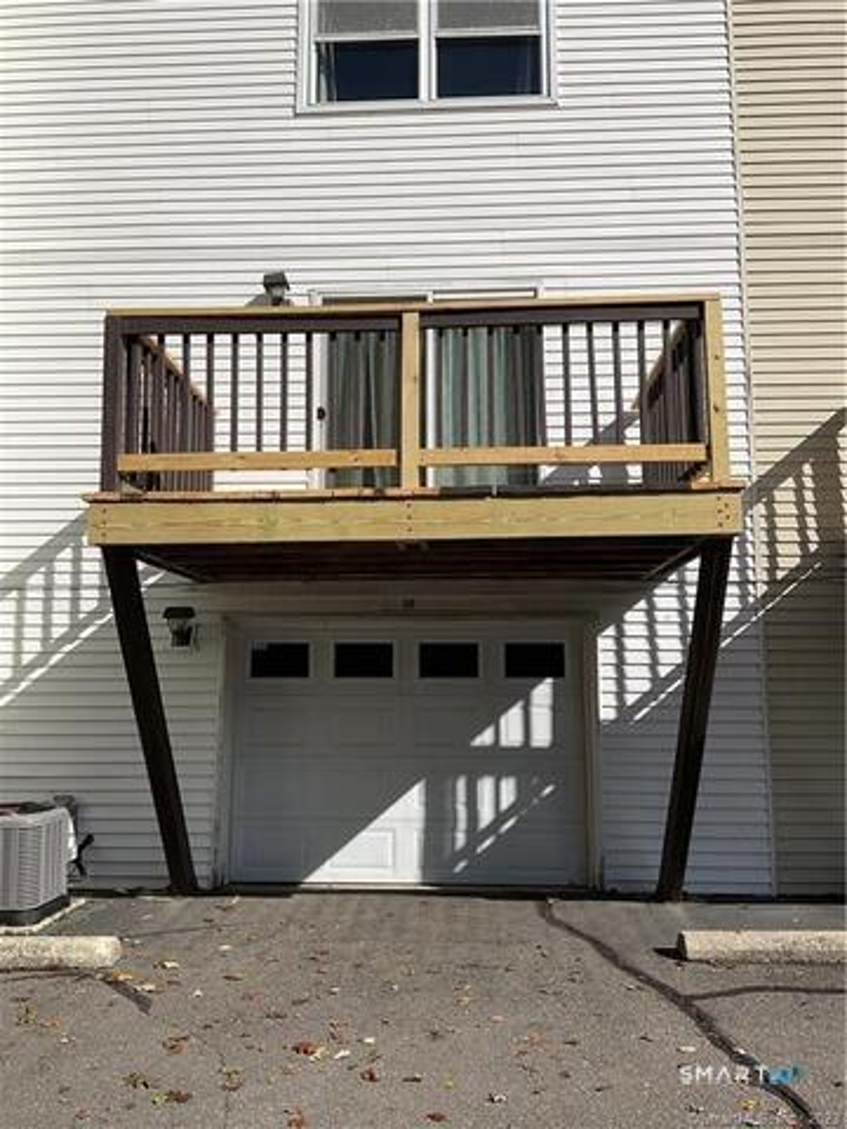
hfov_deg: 48.2
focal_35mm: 29
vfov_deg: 61.7
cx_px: 424
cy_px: 564
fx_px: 946
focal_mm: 3
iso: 16
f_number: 1.8
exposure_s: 1/3322
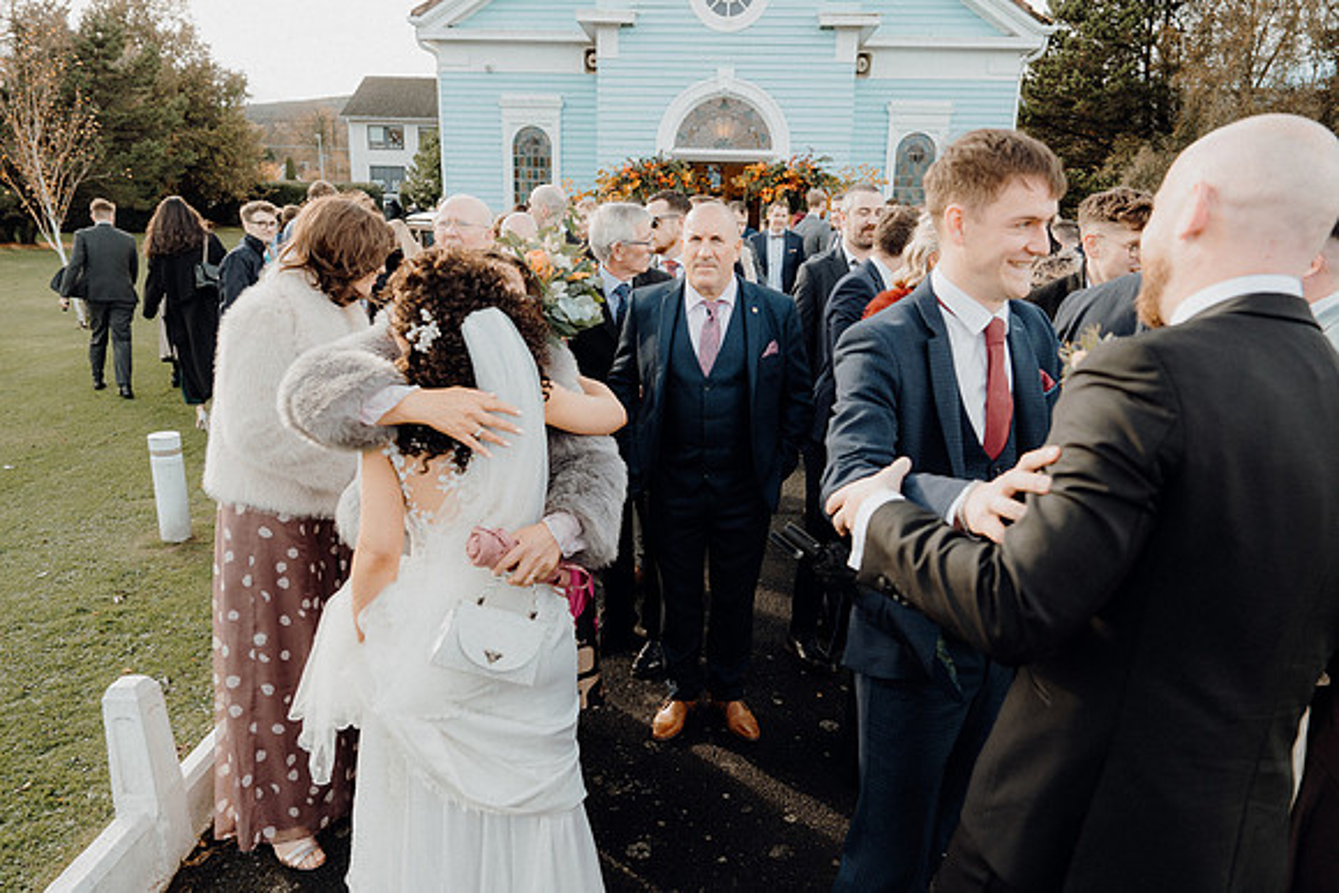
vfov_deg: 53.2
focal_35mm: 24
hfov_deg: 73.7
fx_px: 893
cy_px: 446
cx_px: 670
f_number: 3.5
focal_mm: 24
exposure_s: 1/400
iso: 250
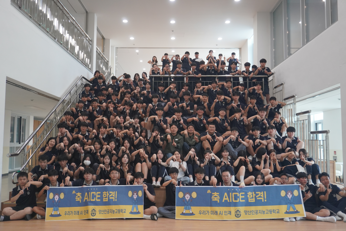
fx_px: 332
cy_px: 116
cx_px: 173
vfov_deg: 38.4
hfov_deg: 55.1
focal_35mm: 34
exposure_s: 1/160
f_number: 4
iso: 1000
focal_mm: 23
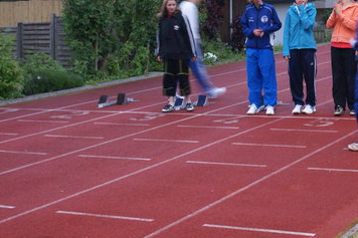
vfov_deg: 17.0
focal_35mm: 80
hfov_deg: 25.2
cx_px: 259
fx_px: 793
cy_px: 69
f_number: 5.6
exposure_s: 1/10
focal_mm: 35
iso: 800
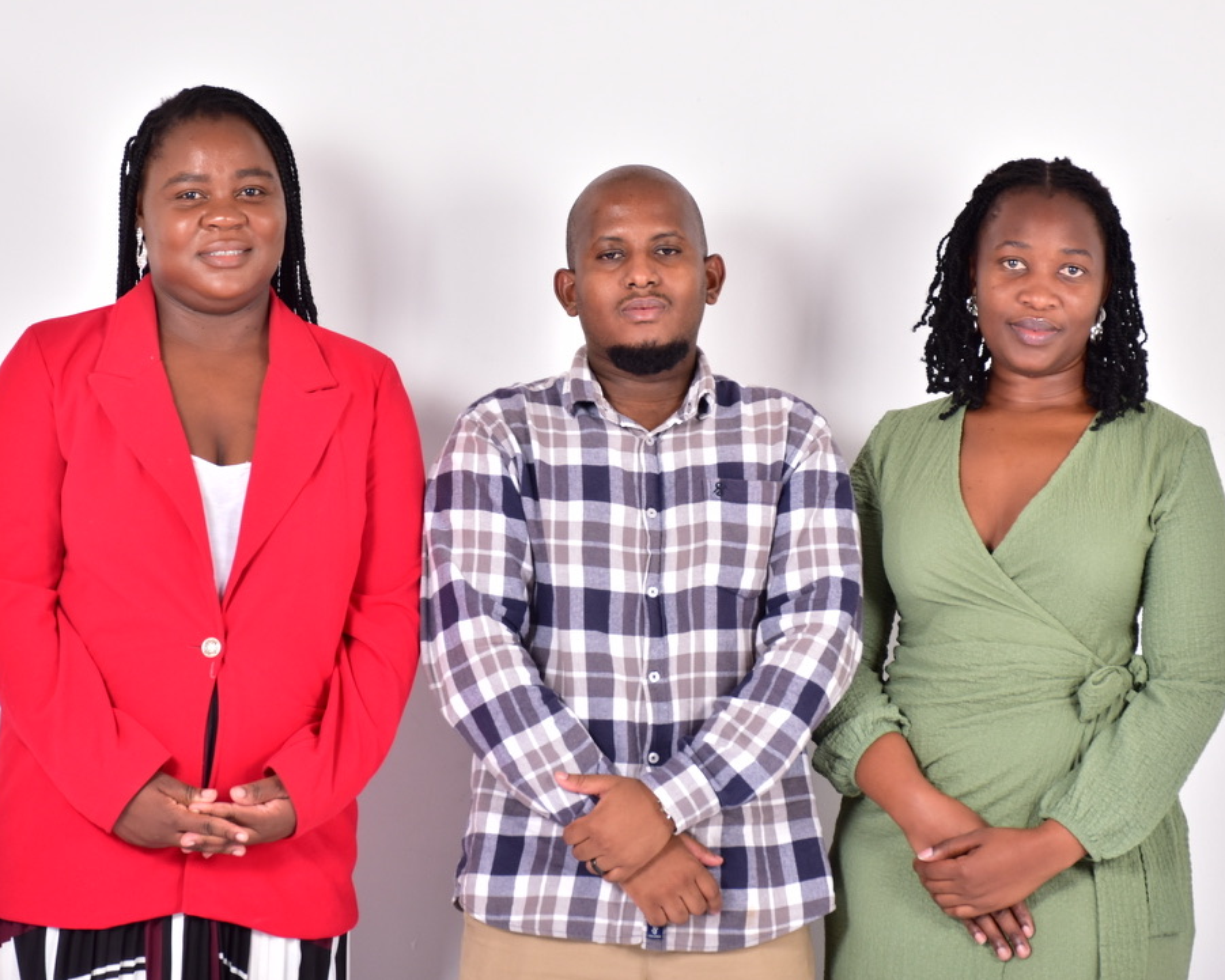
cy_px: 491
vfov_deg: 13.8
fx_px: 4061
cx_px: 640
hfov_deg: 17.2
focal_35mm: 112
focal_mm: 66
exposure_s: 1/160
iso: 320
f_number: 7.1
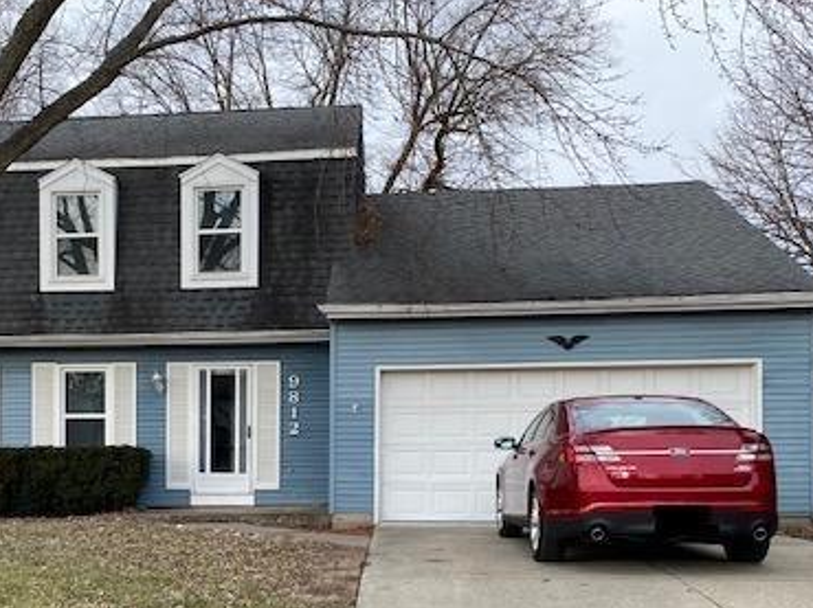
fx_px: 1056
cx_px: 242
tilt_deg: +0.6
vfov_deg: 31.4
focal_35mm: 45
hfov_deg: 41.3
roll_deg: +0.0
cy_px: 476
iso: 32
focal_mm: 4.25
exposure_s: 1/839
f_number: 1.8
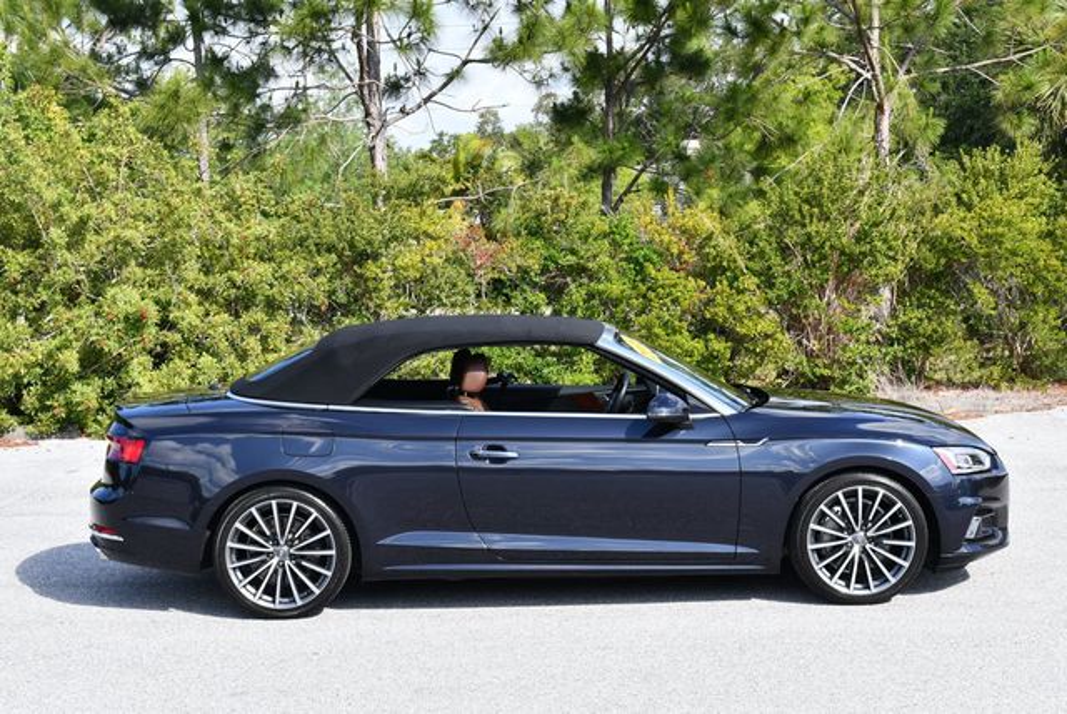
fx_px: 1899
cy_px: 357
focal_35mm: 64
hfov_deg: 31.4
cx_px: 534
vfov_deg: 21.3
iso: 200
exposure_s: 1/250
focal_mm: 32
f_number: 7.1
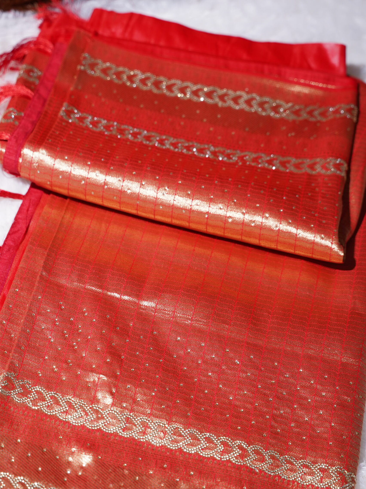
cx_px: 183
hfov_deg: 19.6
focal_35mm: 75
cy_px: 267
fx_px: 1058
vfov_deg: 26.0
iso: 400
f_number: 2.8
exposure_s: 1/200
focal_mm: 46.5
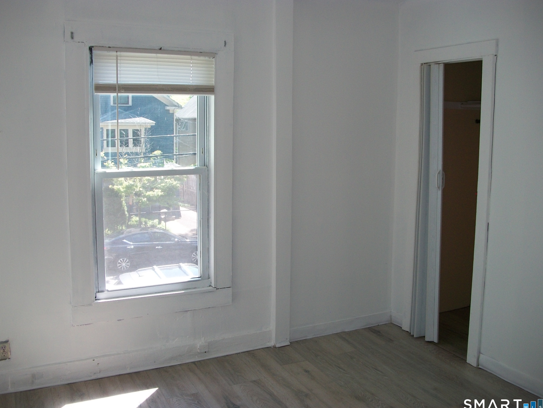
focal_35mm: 33
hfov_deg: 55.4
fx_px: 518
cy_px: 204
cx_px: 267
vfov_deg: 42.9
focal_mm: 5.7
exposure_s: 1/160
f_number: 2.9
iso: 80
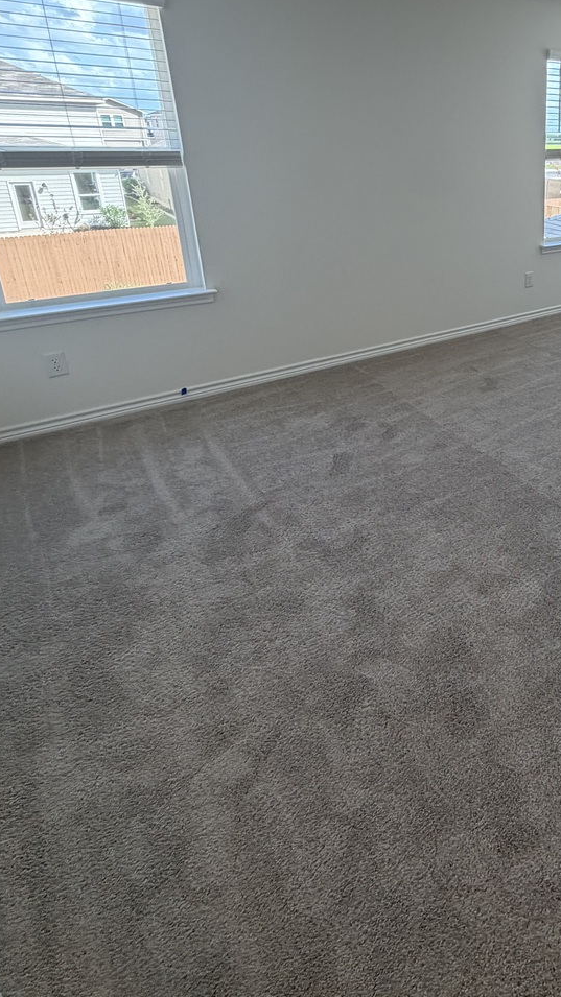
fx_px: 608
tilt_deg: -18.1
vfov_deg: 76.4
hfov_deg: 42.9
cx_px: 555
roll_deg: -1.3
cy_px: 337
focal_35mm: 23
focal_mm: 2.22
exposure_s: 1/120
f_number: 2.2
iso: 125
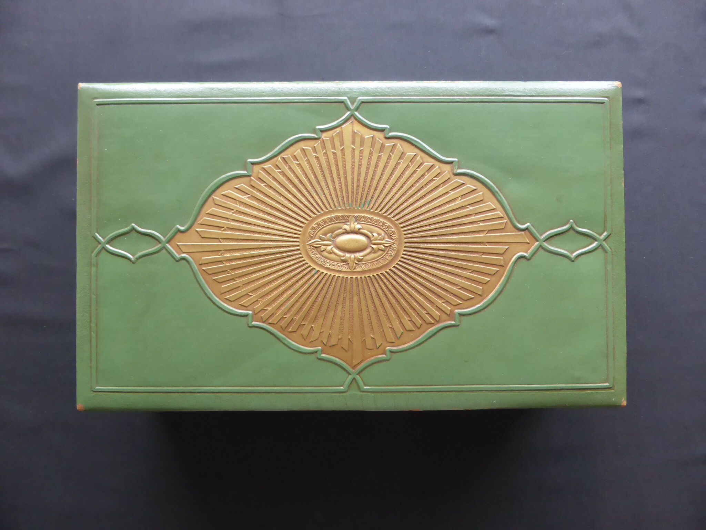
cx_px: 353
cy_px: 265
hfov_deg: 71.6
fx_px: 489
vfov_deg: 56.8
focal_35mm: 24
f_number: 3.3
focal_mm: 4.3
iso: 400
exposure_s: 1/60
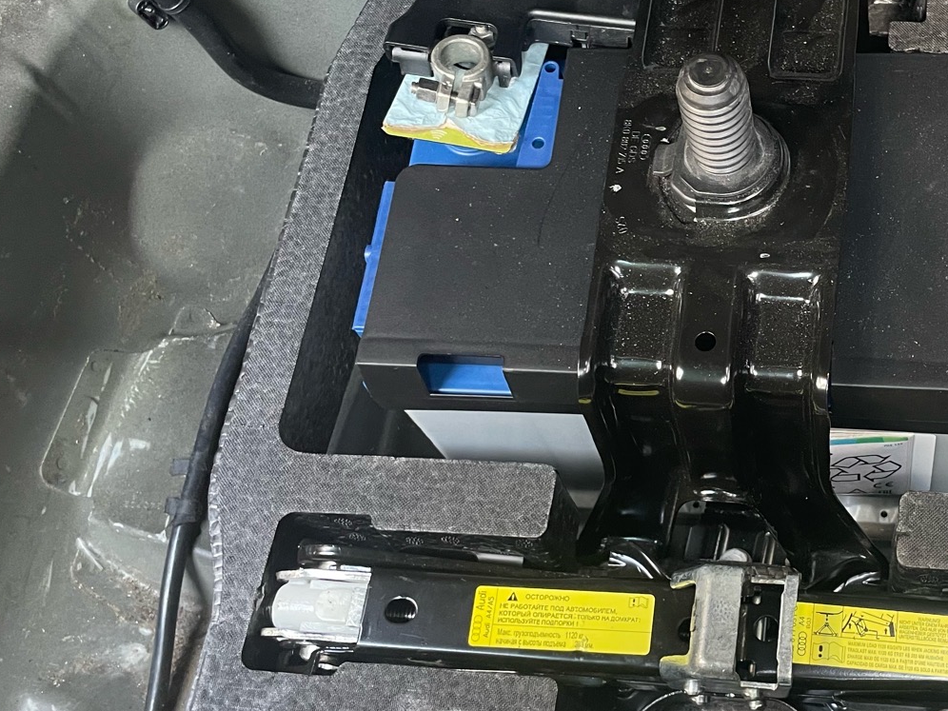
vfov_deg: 30.9
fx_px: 1287
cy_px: 340
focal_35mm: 47
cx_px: 781
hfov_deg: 38.6
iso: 160
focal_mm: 4.2
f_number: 1.6
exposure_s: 1/60
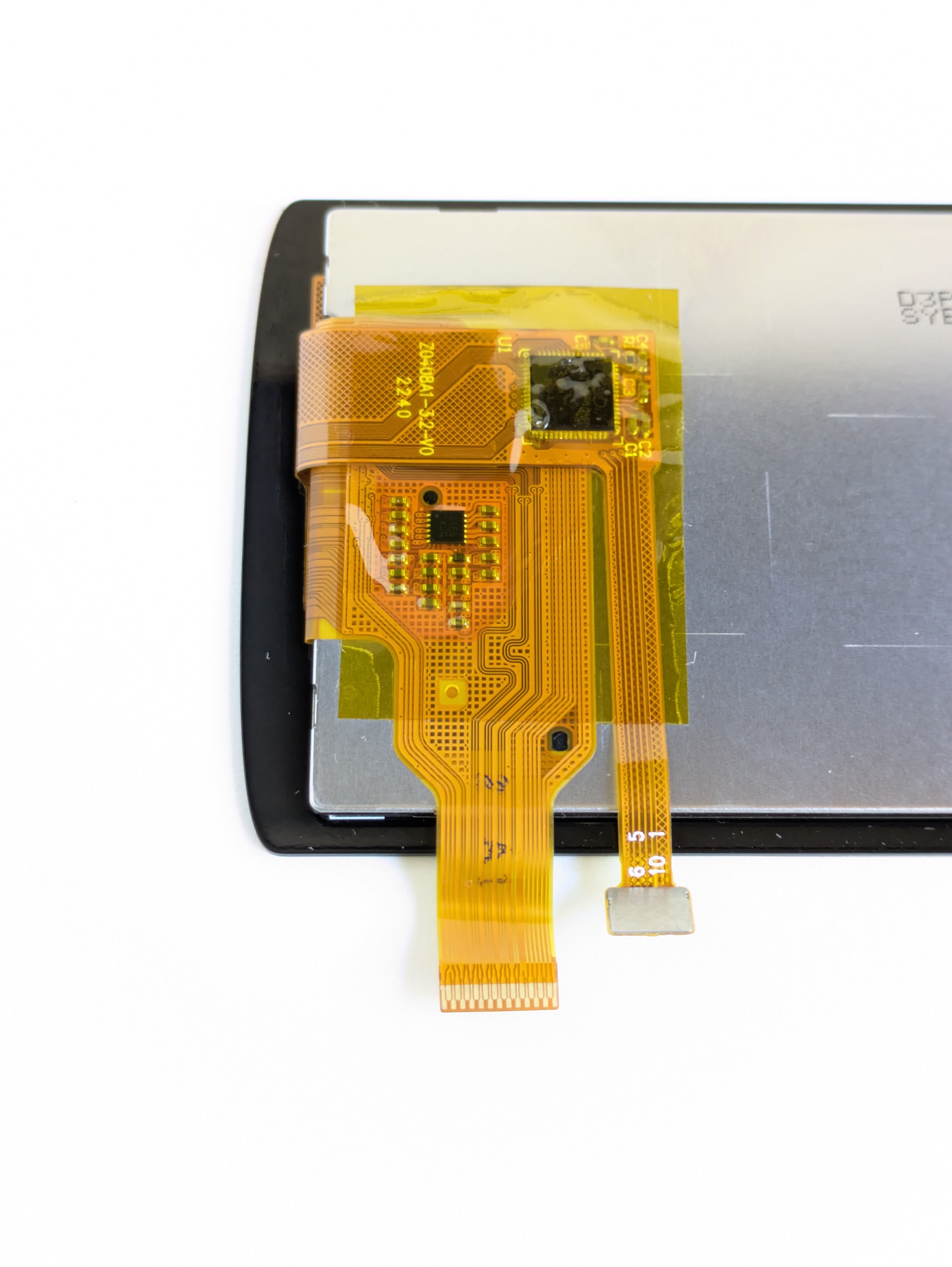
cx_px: 476
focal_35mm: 51
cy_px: 634
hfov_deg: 28.6
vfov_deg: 37.5
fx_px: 1869
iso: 643
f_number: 1.89
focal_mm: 5.43
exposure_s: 1/50
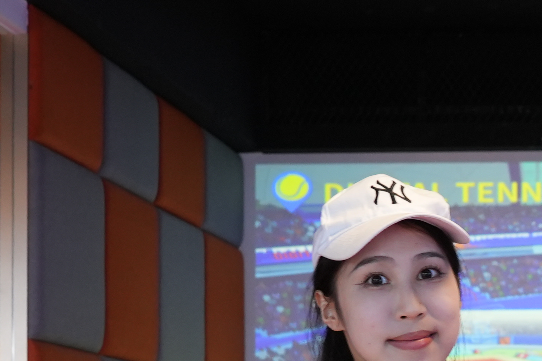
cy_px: 459
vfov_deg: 11.6
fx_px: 1731
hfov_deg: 16.8
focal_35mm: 115
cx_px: 701
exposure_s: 1/30
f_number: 4
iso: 1000
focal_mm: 24
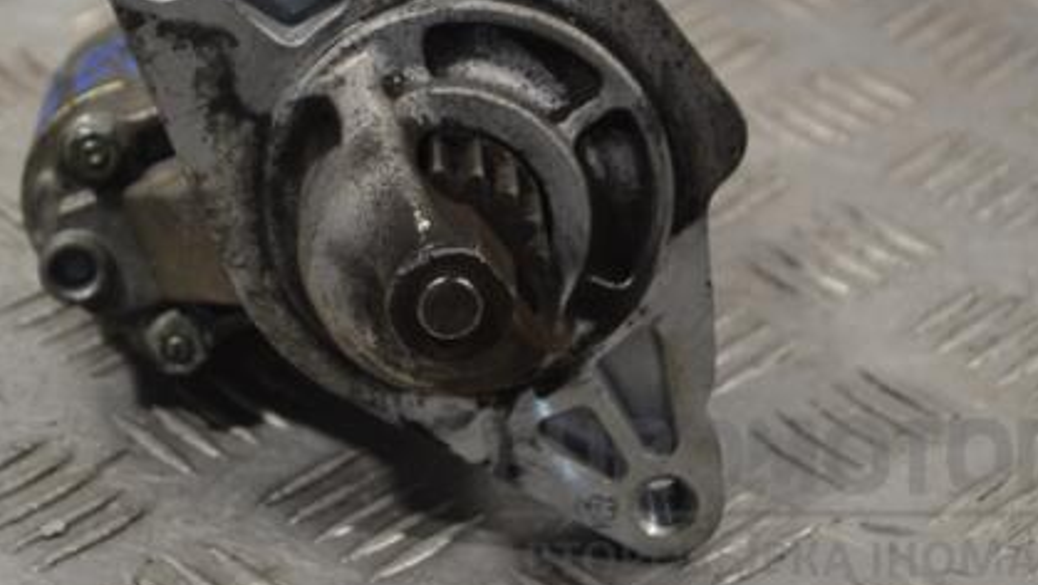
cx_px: 443
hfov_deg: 17.3
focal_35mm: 124
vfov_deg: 9.8
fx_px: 3407
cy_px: 126
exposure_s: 1/80
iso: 400
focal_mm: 55
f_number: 5.6
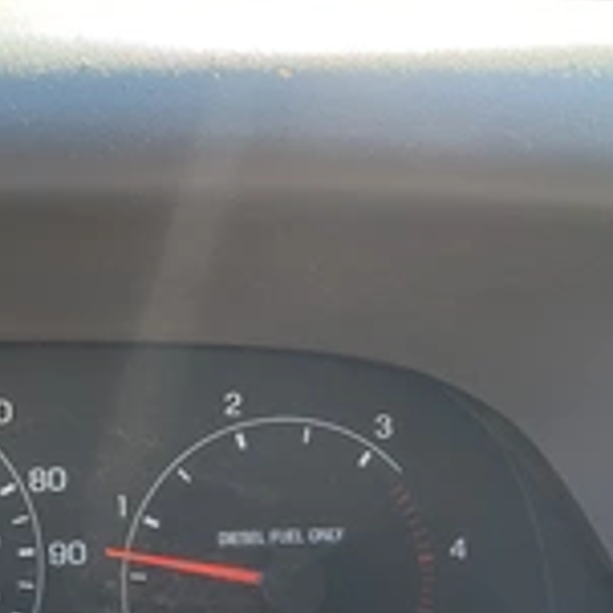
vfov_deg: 24.6
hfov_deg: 22.7
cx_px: -179
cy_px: 556
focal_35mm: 68
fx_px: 1362
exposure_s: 1/122
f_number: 1.8
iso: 40
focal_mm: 3
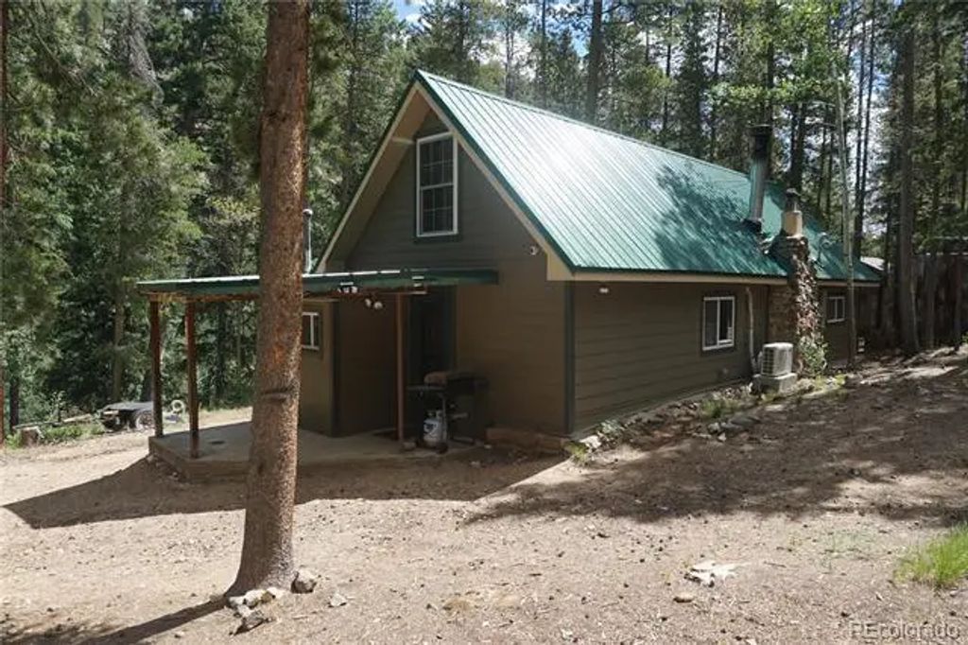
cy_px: 322
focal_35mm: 24
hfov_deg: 73.8
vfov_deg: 53.1
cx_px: 484
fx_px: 645
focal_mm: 16
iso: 100
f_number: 8
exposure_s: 1/125
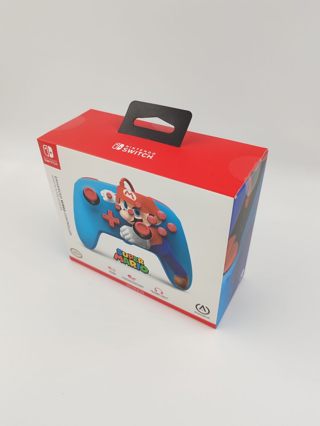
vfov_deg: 65.3
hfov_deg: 51.4
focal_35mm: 27
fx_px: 333
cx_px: 160
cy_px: 213
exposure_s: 1/100
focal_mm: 6.12
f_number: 1.9
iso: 400
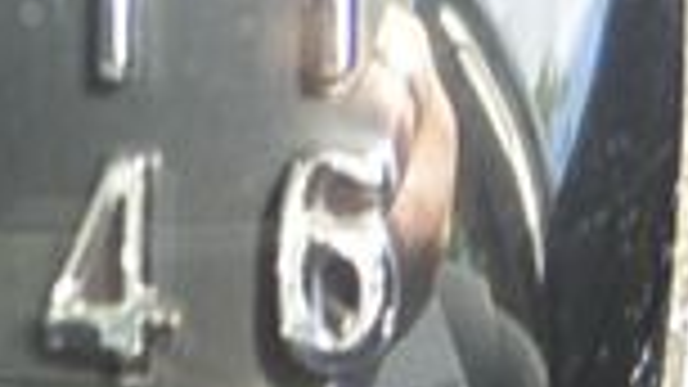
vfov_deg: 5.6
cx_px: -526
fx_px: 3976
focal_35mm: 218
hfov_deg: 9.4
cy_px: 236
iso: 400
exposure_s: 1/125
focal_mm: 11.8
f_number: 3.8
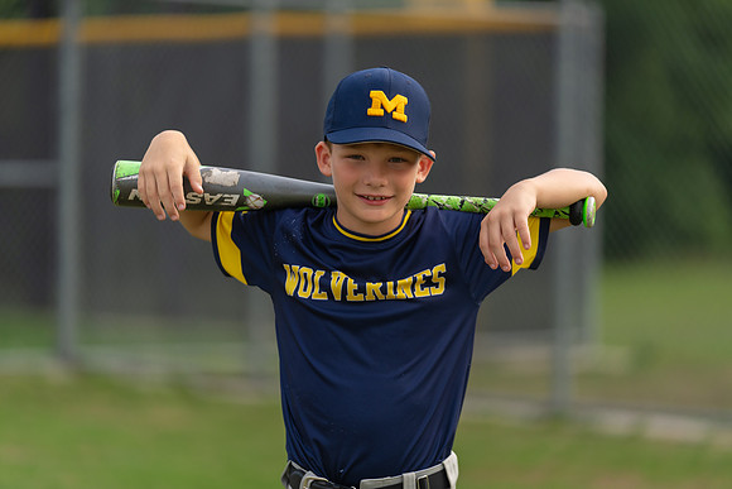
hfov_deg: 11.5
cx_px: 366
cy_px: 244
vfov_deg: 7.7
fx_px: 3620
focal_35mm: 178
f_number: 2.8
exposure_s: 1/320
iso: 160
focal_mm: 178
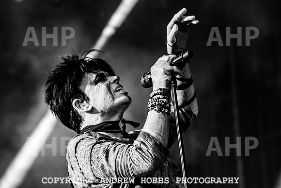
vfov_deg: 8.5
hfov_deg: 12.7
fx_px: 1266
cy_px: 61
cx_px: 91
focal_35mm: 162
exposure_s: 1/2000
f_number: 4.5
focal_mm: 120
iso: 800
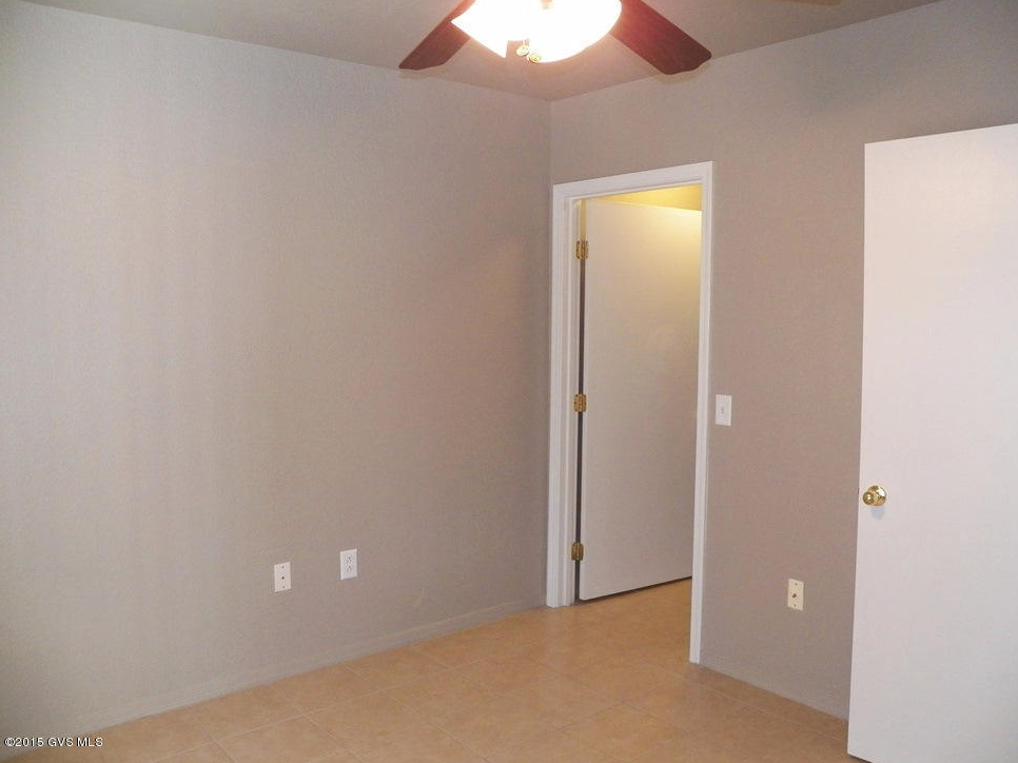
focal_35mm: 29
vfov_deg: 48.2
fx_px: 853
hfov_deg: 61.7
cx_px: 526
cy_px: 376
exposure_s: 1/30
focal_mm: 4.9
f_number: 2.8
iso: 400
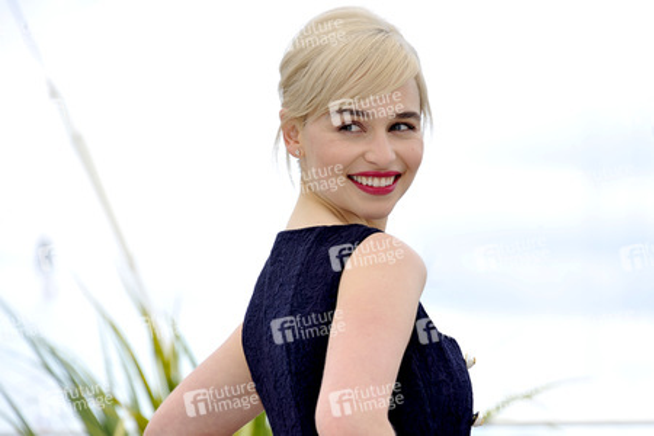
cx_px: 327
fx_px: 5450
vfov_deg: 4.6
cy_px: 218
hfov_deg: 6.9
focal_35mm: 300
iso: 200
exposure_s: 1/250
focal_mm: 300
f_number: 8
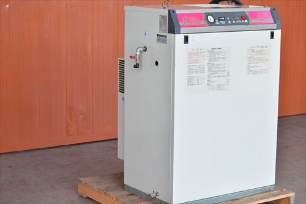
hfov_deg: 24.6
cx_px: 153
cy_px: 102
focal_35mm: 82
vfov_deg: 16.6
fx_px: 702
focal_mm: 55
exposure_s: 1/1000
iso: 1250
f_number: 6.3
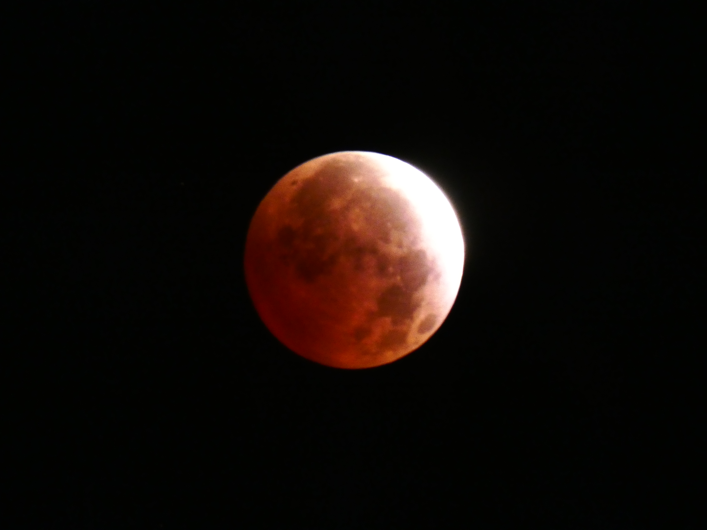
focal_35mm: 1200
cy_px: 265
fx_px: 24509
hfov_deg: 1.7
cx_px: 354
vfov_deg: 1.2
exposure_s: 1
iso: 1600
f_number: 5.9
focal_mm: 215
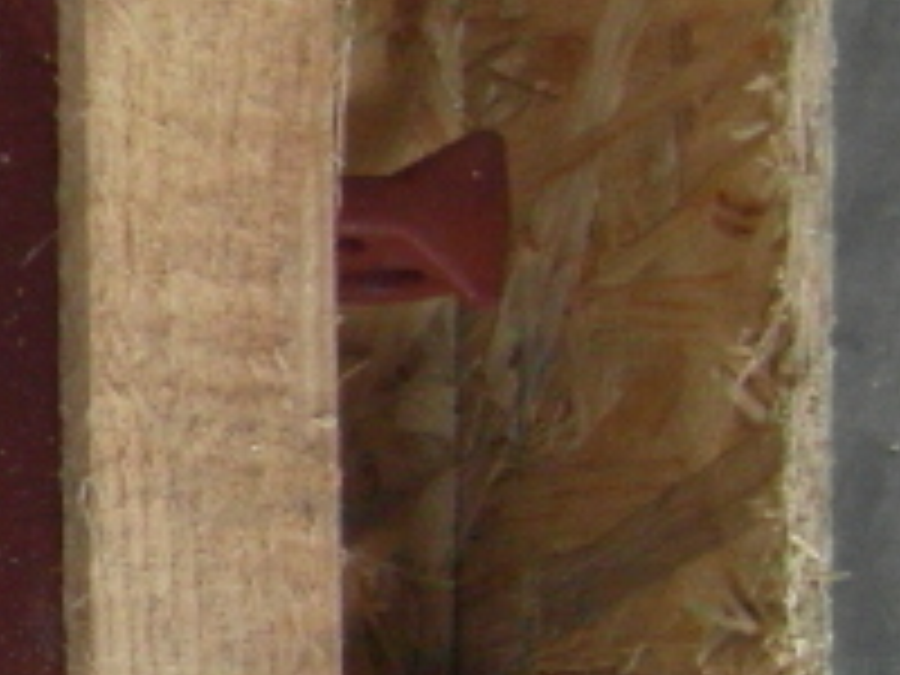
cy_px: 662
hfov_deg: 14.0
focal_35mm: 123
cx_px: -778
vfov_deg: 11.9
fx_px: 3198
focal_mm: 4
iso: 200
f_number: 3.2
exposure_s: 1/30
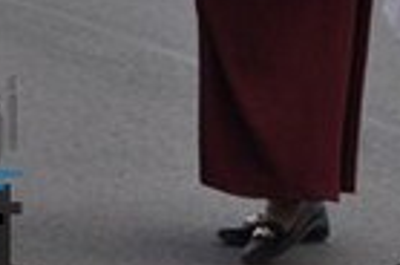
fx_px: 4517
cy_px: -284
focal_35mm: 407
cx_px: -258
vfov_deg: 3.3
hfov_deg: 5.0
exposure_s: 1/320
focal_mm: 55
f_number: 9
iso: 200
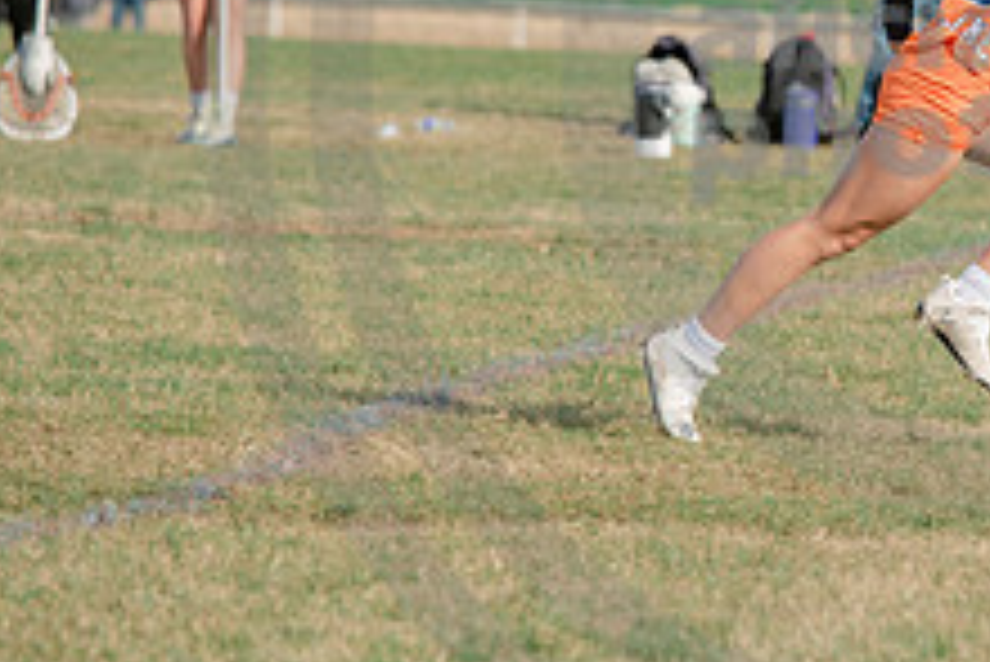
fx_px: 14502
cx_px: 1004
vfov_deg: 2.6
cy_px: 79
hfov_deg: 3.9
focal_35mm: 527
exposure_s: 1/1250
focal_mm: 200
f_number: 4.5
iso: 250
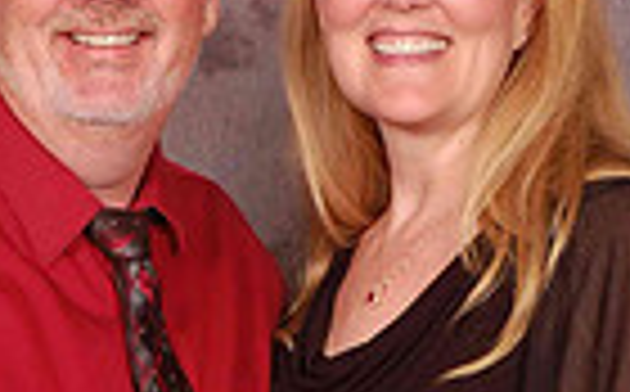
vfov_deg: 6.5
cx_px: 191
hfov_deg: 10.6
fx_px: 3377
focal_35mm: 197
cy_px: 586
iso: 200
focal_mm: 40
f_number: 10
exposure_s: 1/125
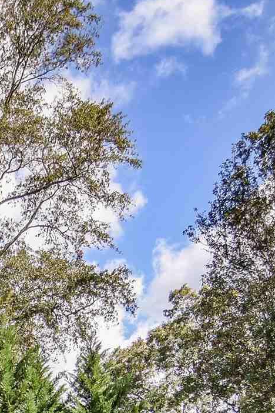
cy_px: 598
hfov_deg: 16.4
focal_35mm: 72
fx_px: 827
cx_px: -192
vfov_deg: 23.2
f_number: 2.8
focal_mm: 11
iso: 160
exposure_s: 1/1000
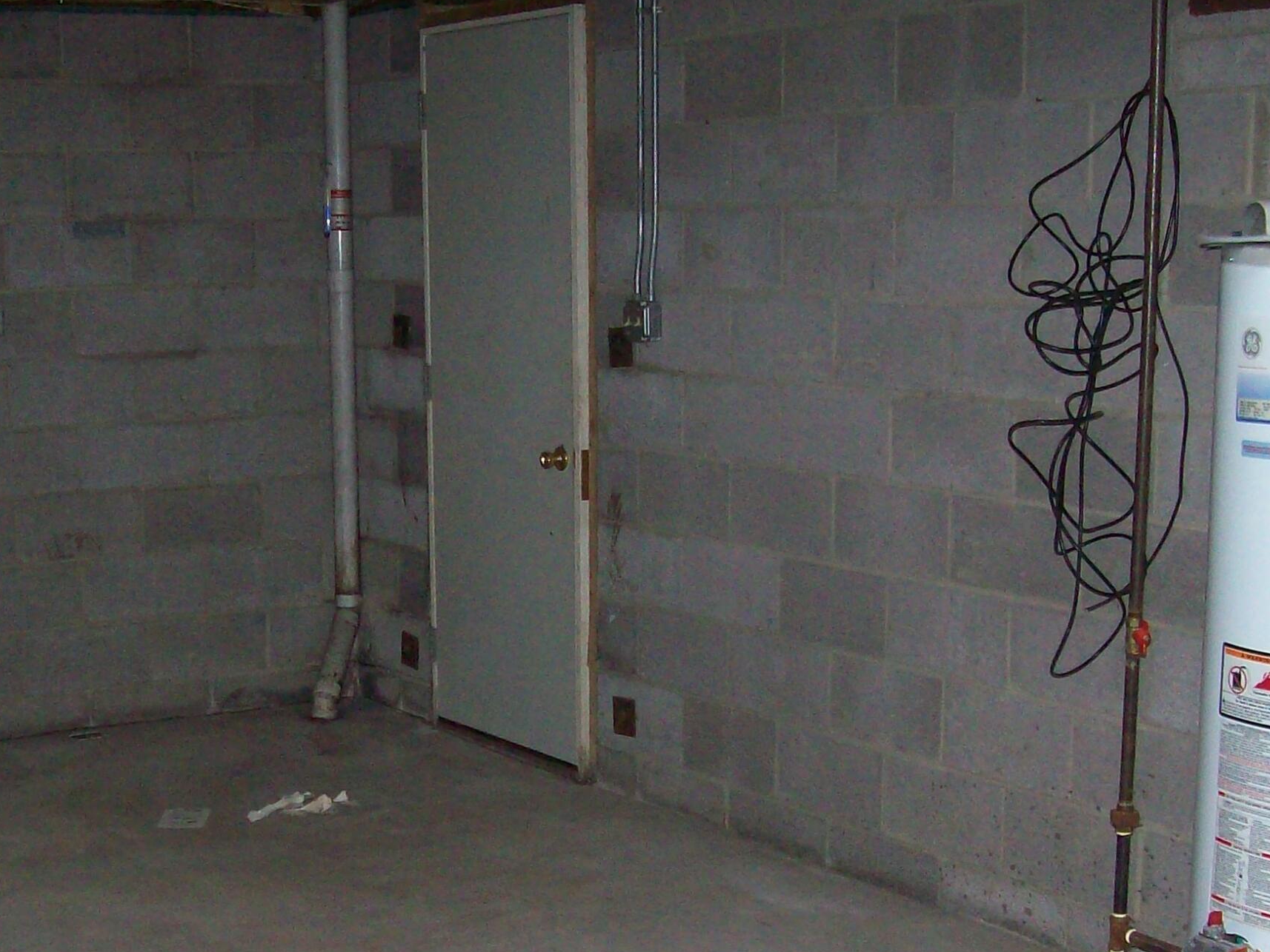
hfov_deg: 30.5
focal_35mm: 63
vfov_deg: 23.0
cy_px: 745
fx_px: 2312
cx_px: 450
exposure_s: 1/64
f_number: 2.7
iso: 200
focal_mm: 6
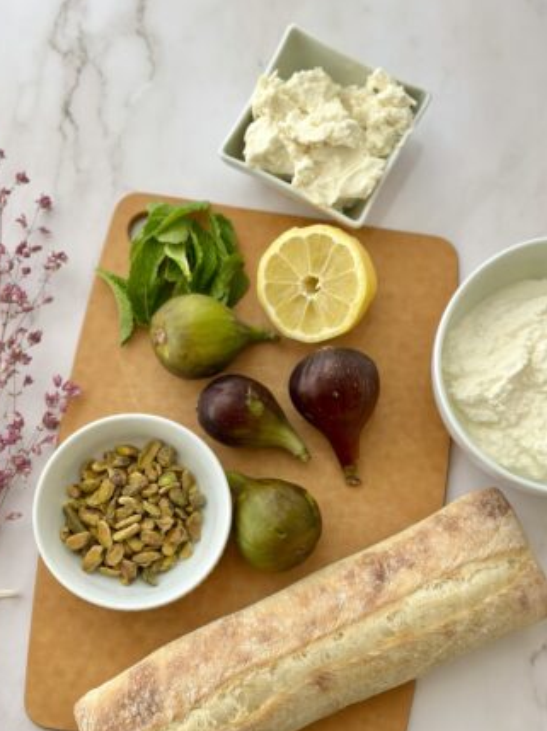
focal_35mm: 56
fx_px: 1182
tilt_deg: -80.3
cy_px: 411
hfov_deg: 26.0
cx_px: 243
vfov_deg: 34.3
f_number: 1.78
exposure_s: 1/118
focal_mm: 6.86
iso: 125
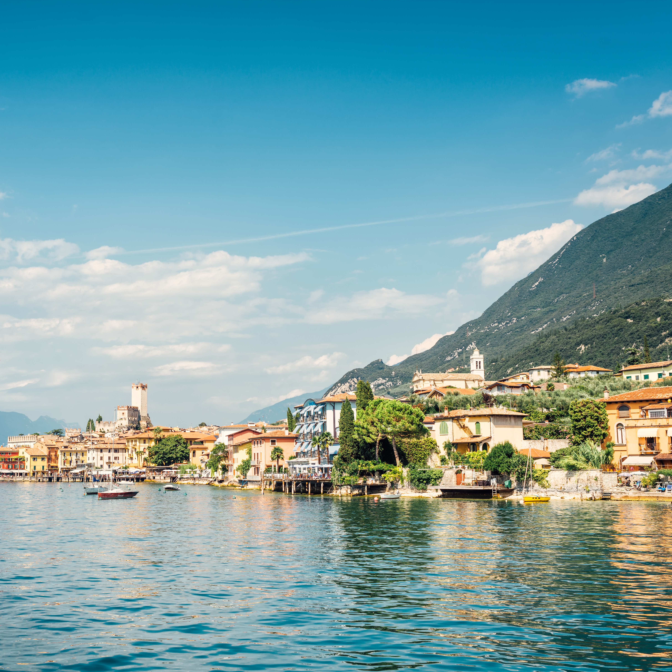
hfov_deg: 37.1
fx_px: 988
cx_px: 222
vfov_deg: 37.6
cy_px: 338
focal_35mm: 45
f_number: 8
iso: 100
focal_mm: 35
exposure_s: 1/500
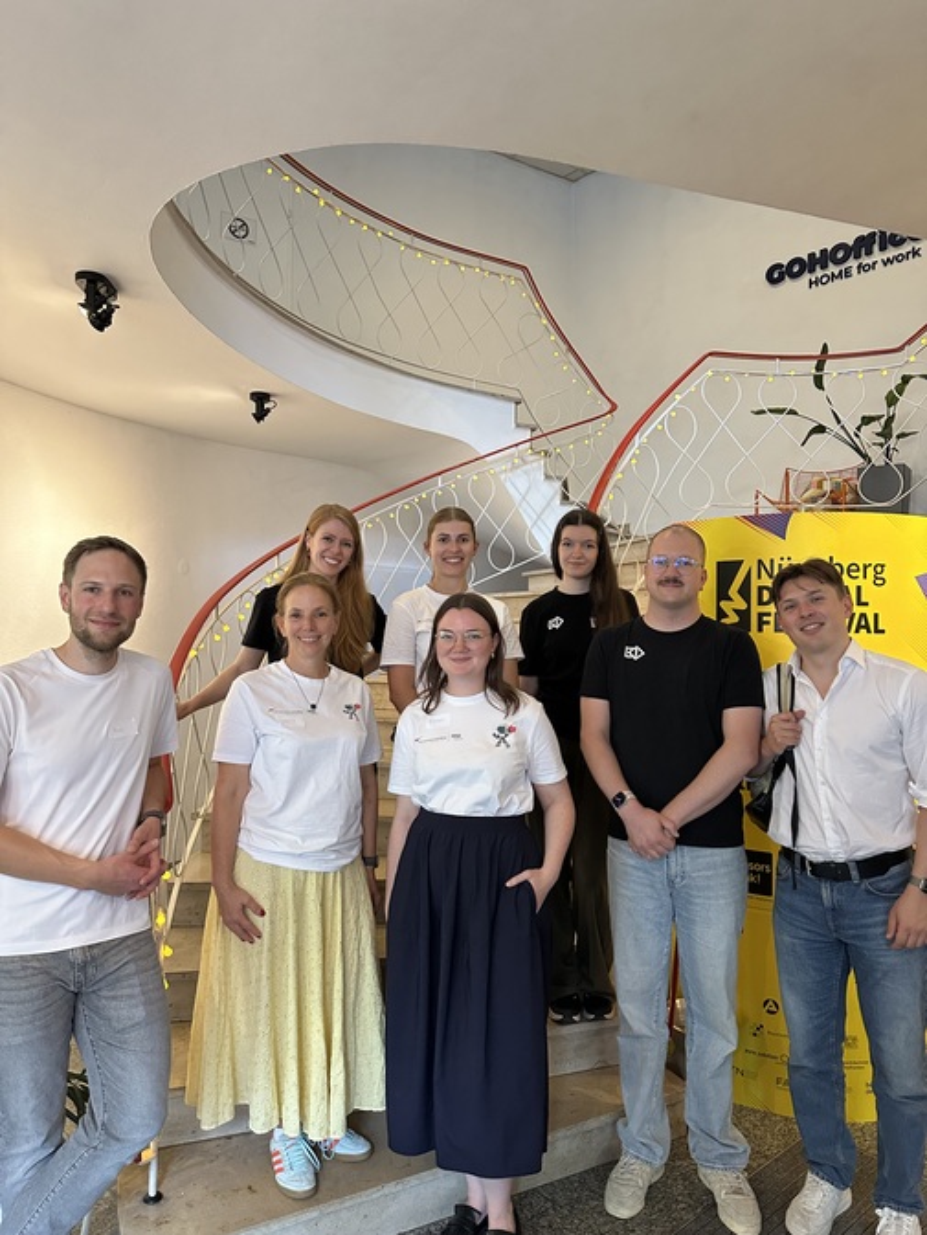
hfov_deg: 56.8
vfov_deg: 71.6
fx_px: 857
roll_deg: -0.6
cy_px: 618
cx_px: 464
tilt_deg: +1.9
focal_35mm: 24
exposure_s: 1/50
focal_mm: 6.86
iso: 500
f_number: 1.78
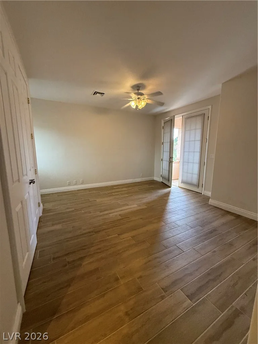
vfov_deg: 102.1
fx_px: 139
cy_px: 172
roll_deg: -0.5
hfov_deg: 85.7
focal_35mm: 14
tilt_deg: -8.8
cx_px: 129
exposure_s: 1/120
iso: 320
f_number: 2.2
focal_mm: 2.22
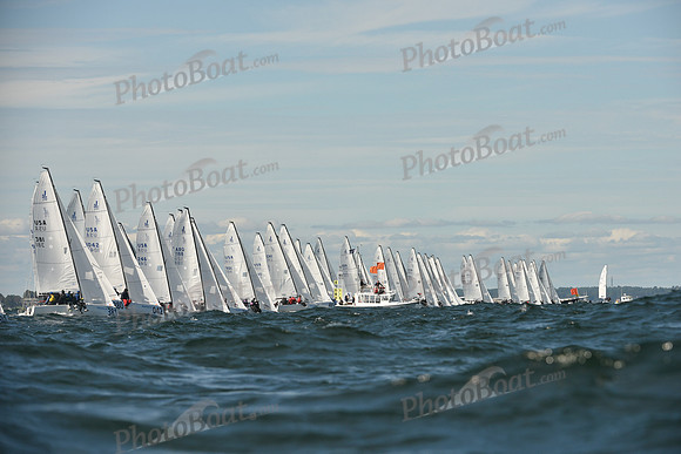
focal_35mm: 200
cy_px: 227
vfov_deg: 6.9
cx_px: 340
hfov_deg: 10.3
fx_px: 3784
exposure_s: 1/1250
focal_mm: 200
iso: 250
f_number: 7.1
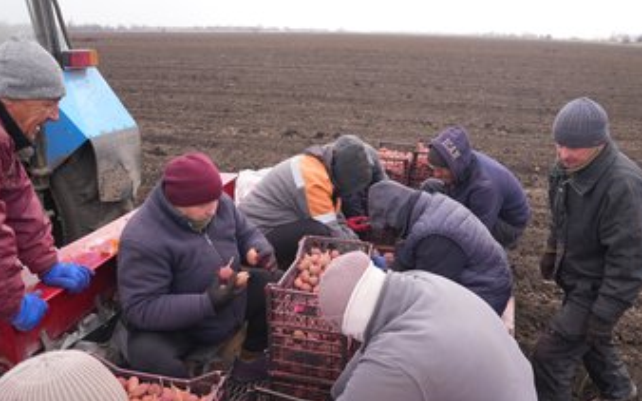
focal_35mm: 29
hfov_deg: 64.6
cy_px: 220
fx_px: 507
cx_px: 340
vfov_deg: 43.1
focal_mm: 24
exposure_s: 1/160
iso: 80
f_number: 4
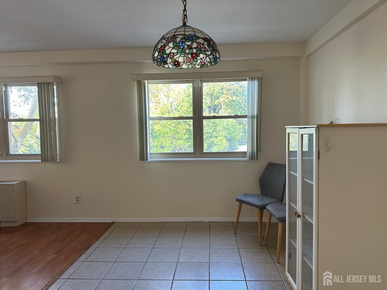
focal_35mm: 24
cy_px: 145
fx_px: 268
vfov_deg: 56.8
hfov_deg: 71.6
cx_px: 194
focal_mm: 6.86
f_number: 1.78
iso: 125
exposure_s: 1/60
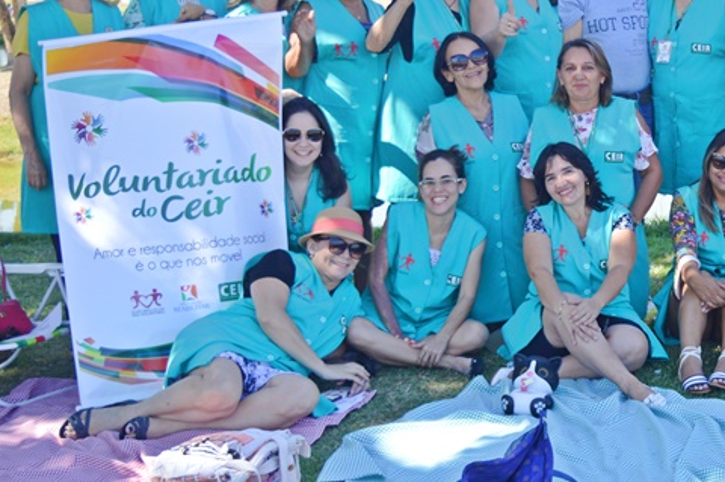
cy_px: 247
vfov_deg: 18.1
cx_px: 678
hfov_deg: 26.0
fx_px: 1509
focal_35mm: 75
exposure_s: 1/1000
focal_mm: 24
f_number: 4.5
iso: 400
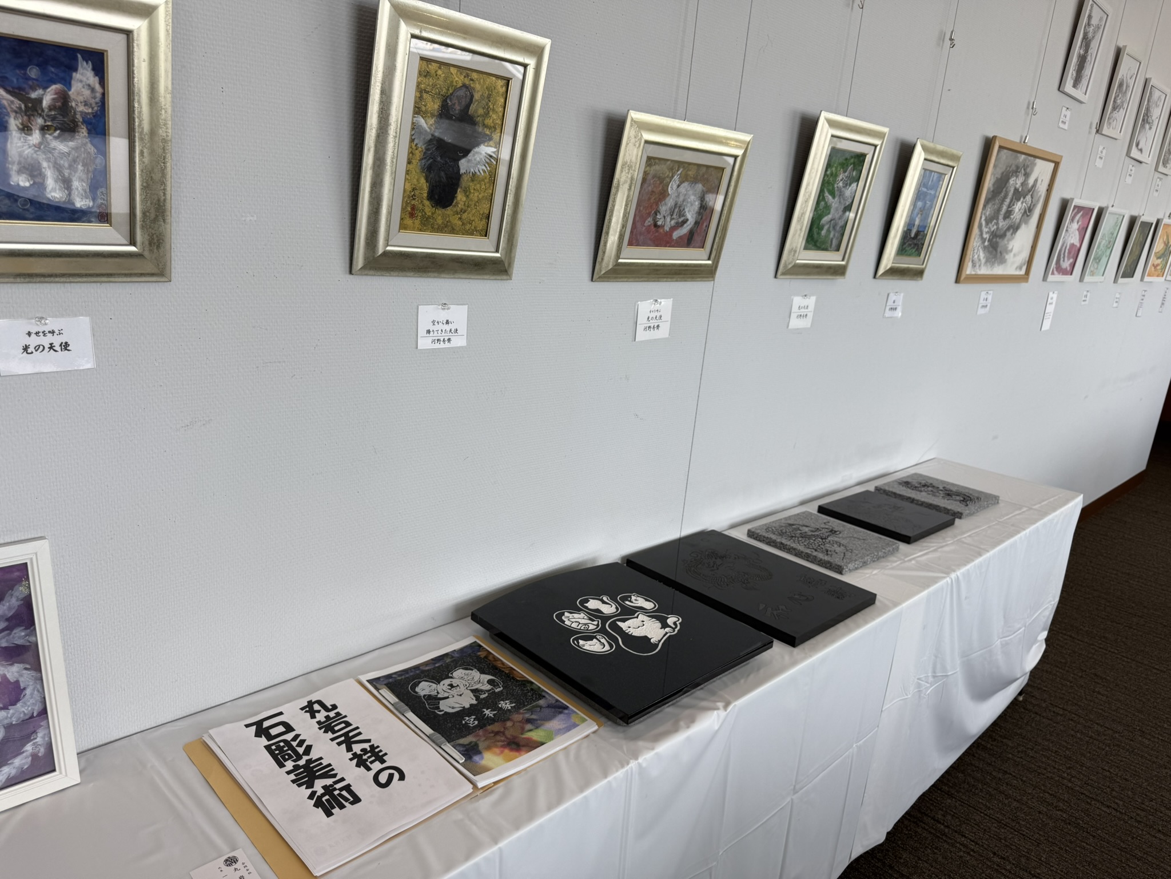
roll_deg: -4.8
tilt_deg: -15.5
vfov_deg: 56.8
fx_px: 812
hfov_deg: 71.6
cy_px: 440
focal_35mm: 24
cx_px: 586
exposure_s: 1/150
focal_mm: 6.76
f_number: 1.78
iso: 64
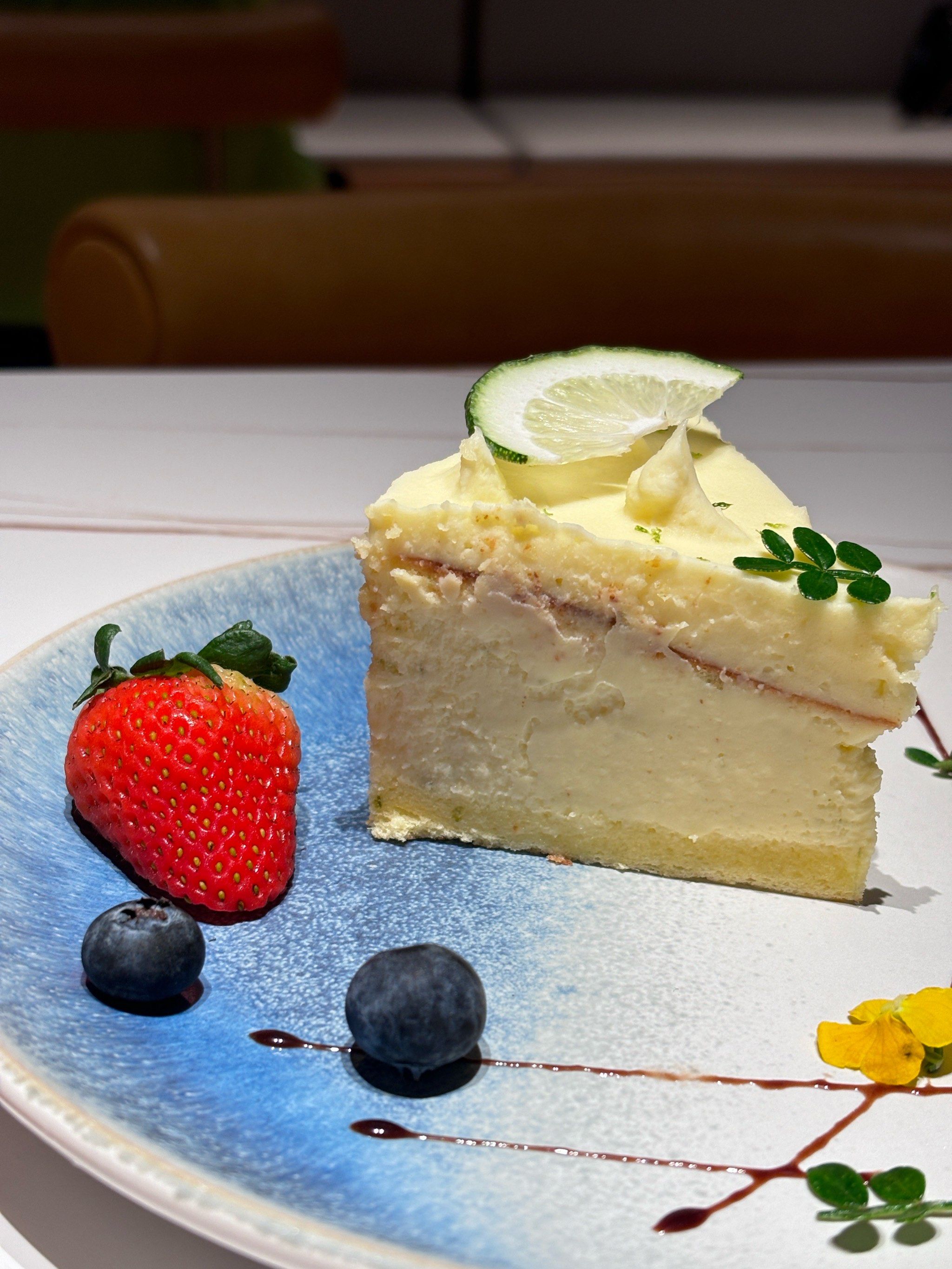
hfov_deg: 28.0
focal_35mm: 52
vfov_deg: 36.8
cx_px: 476
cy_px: 634
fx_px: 1906
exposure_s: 1/100
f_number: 1.6
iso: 40
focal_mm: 5.96
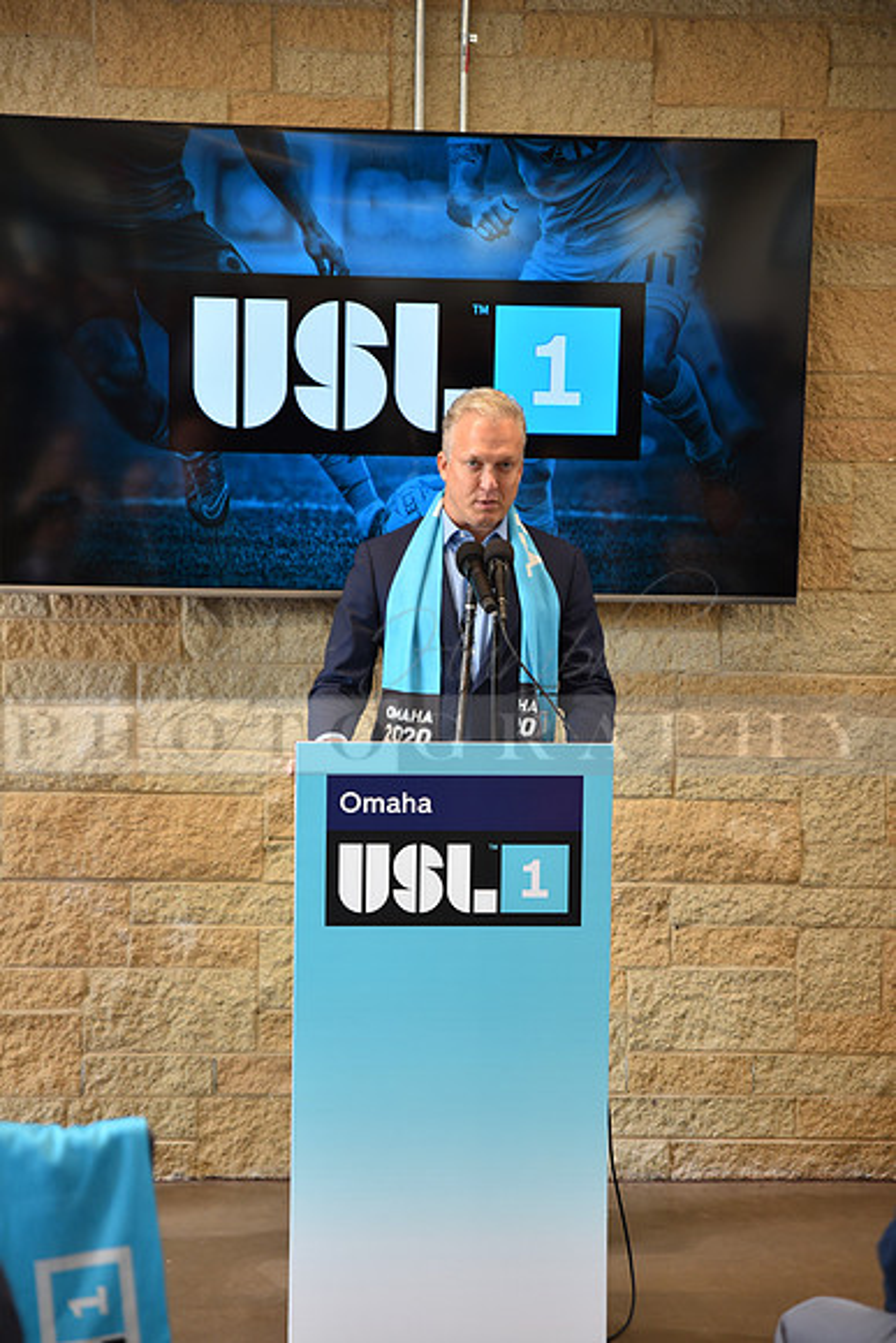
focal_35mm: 70
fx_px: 2612
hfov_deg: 19.5
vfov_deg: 28.8
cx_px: 448
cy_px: 672
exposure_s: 1/50
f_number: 2.8
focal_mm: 70
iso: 400
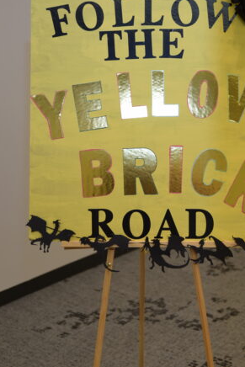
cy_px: 154
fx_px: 673
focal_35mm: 66
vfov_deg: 30.4
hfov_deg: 20.5
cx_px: 166
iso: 1000
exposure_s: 1/500
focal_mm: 48
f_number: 2.8
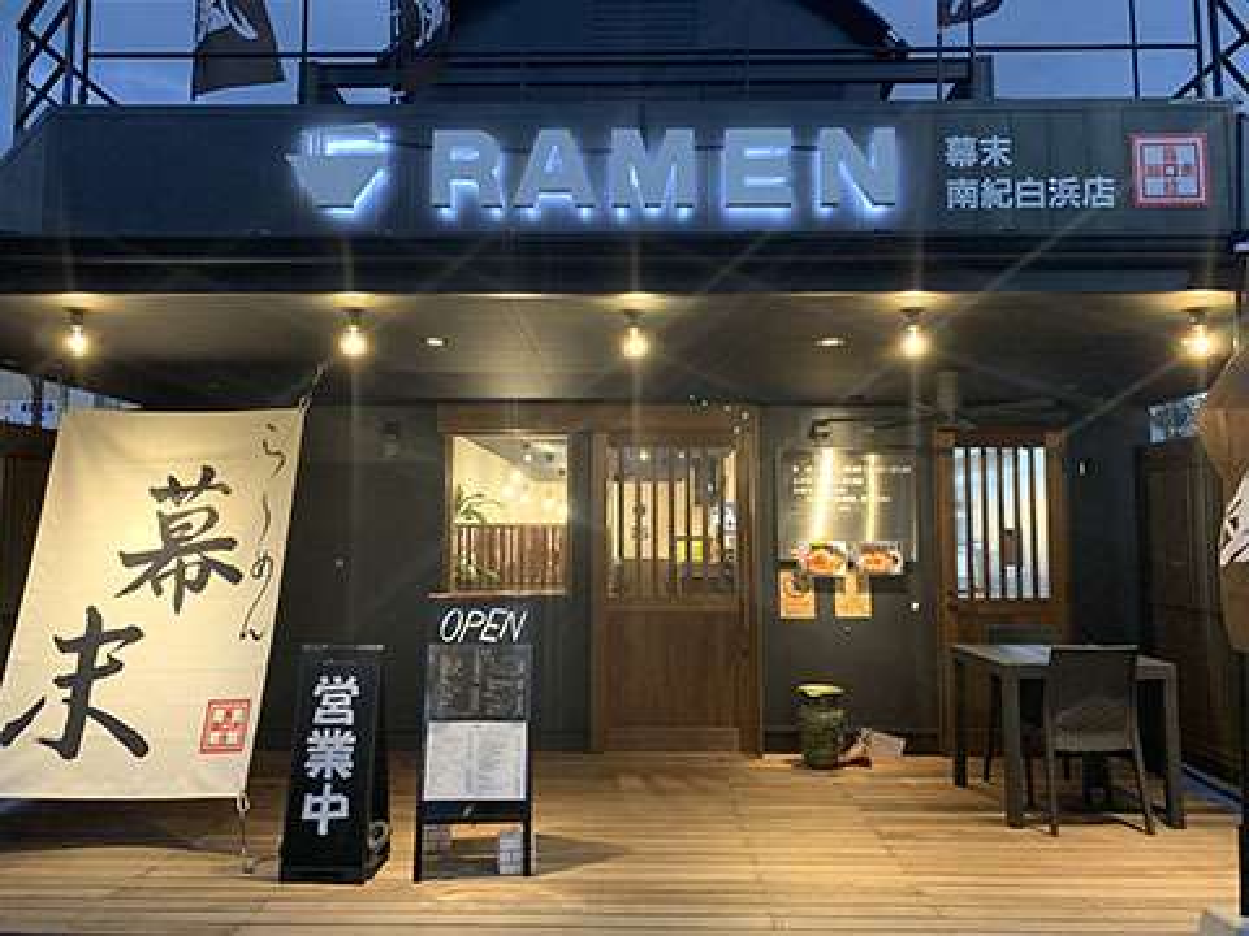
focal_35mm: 26
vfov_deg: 53.1
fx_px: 938
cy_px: 468
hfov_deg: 67.3
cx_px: 624
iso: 320
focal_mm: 4.25
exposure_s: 1/40
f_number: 1.8
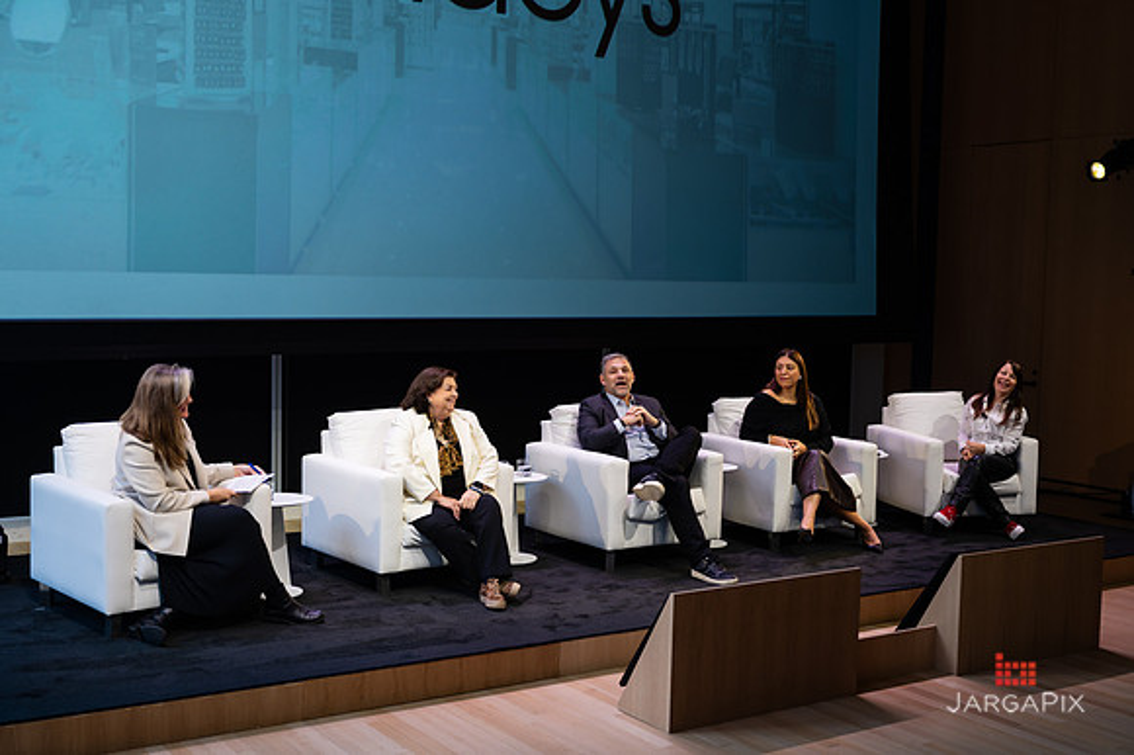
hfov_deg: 45.5
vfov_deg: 31.2
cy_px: 378
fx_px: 1354
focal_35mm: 43
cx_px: 567
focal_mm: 41
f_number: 3.2
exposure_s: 1/125
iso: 125
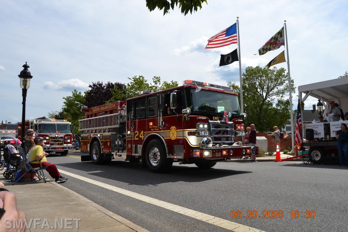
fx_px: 261
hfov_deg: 67.4
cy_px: 116
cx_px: 174
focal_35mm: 27
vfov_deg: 47.9
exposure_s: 1/200
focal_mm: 18
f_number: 10
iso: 100
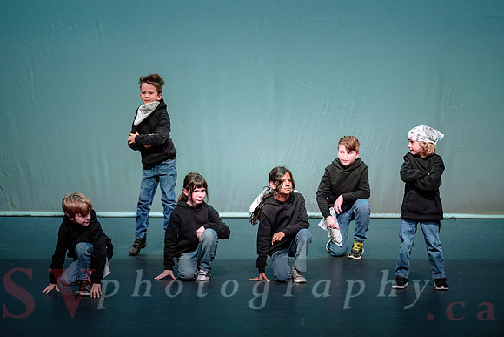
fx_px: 2520
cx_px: 252
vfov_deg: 7.6
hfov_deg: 11.4
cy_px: 168
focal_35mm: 180
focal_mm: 180
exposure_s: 1/500
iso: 1600
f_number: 2.8
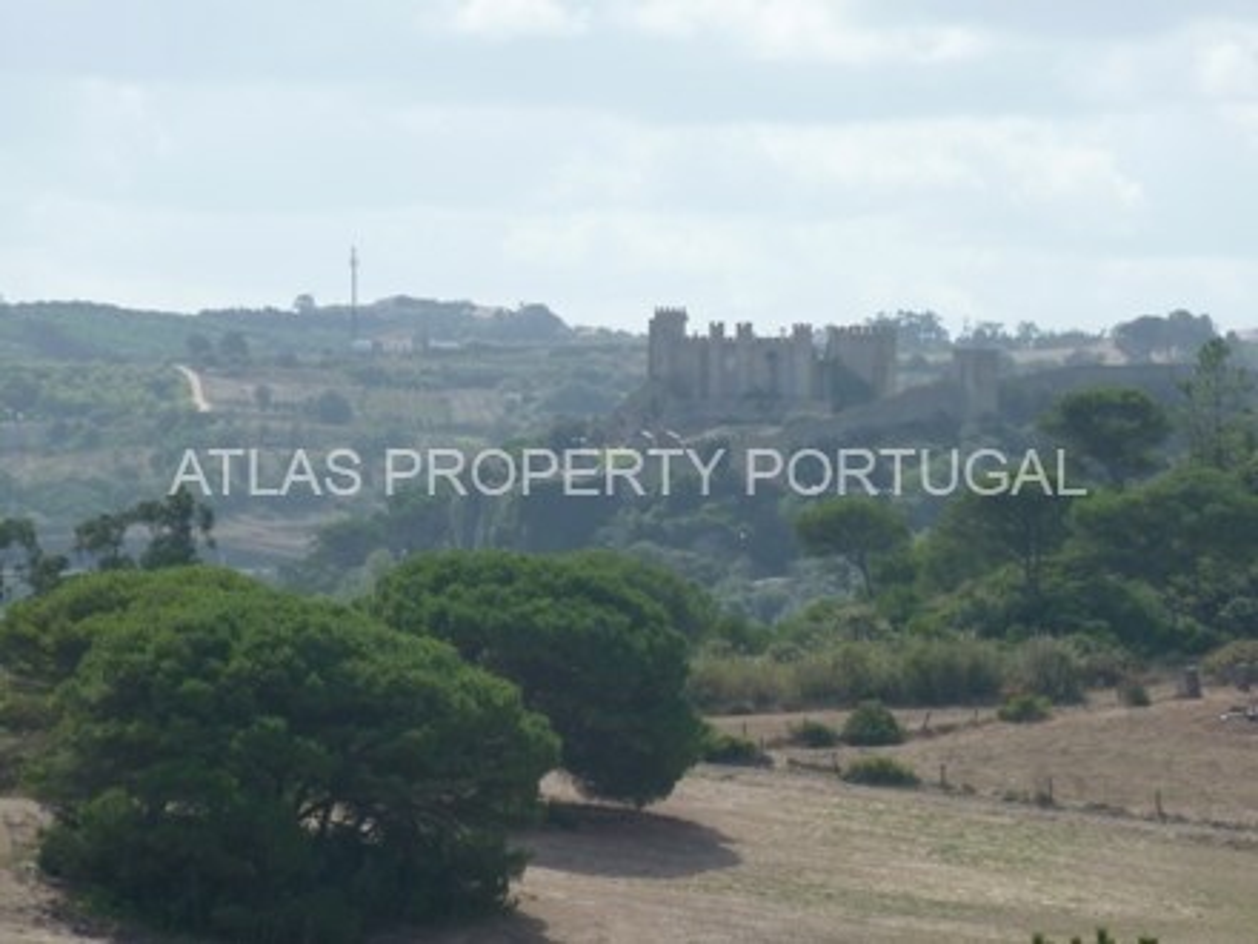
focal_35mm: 364
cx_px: 629
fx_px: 13228
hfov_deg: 5.4
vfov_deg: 4.1
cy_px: 472
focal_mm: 49.2
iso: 160
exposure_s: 1/800
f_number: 4.9
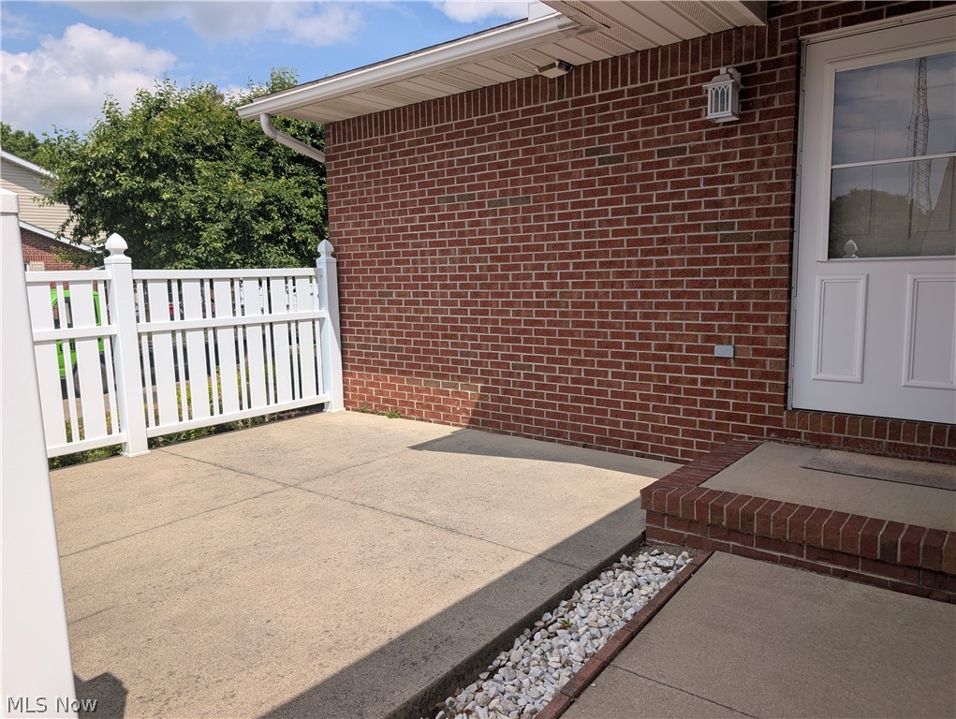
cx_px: 478
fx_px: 664
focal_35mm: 24
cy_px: 360
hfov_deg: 71.5
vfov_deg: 56.9
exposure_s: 1/1335
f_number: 1.68
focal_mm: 6.9
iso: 21
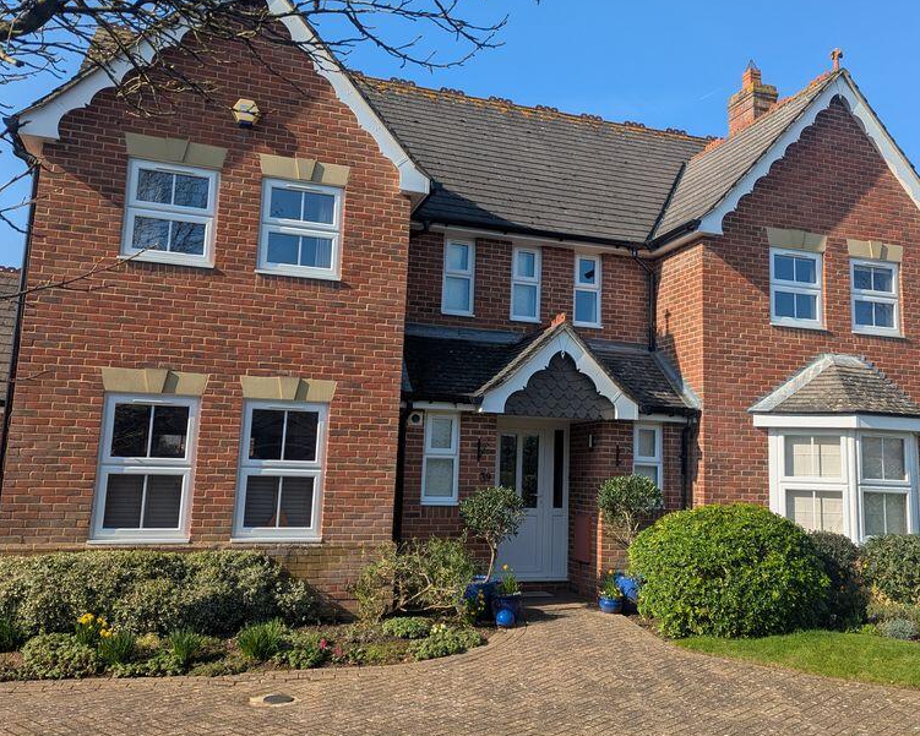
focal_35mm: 32
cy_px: 341
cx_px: 527
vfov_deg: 45.8
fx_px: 871
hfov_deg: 55.4
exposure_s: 1/1984
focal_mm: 6.81
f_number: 1.85
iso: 39
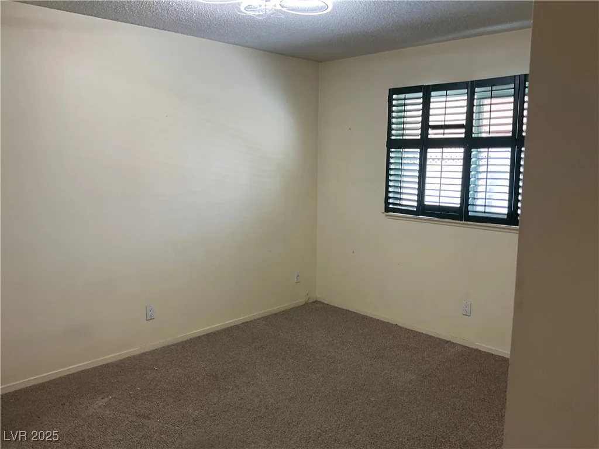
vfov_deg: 48.2
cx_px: 300
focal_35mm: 29
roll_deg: -0.8
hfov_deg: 61.7
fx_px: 502
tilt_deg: -8.7
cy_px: 224
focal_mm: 3
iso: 40
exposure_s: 1/60
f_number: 1.8
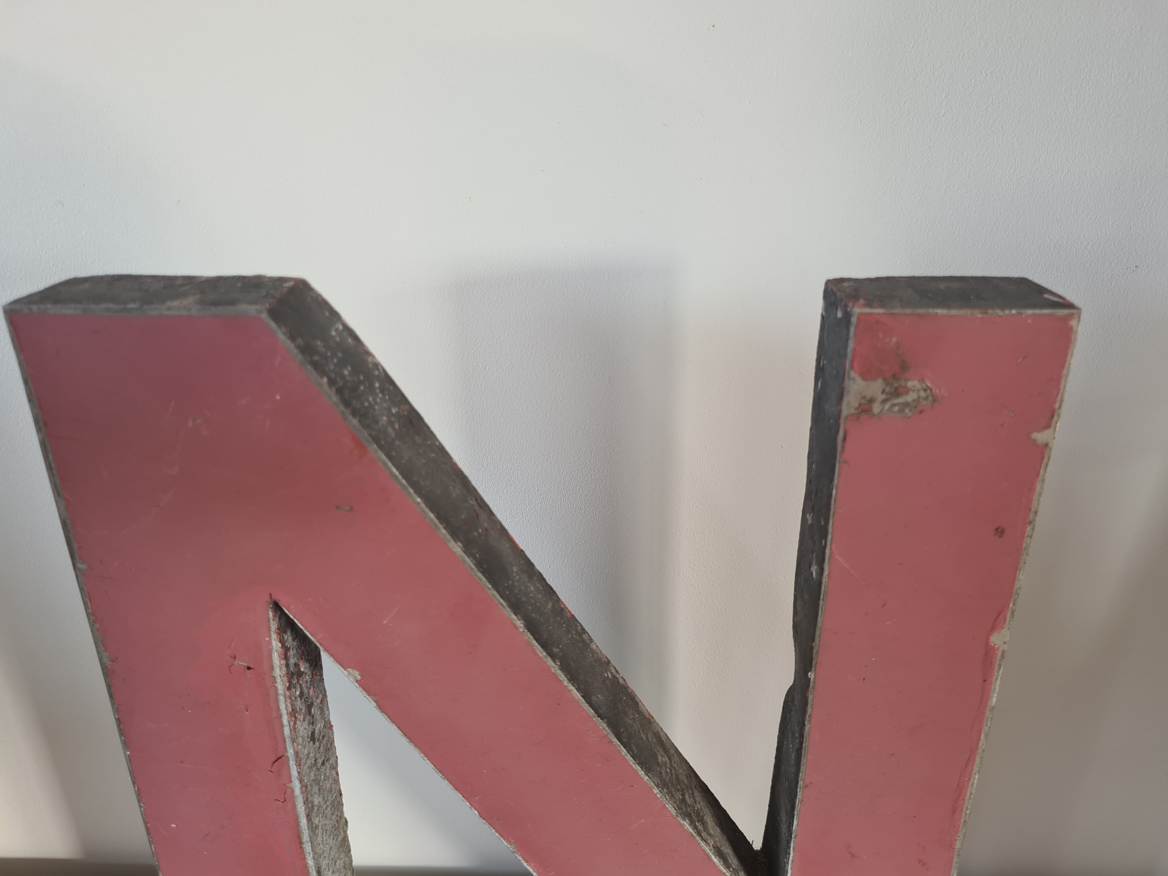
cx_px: 584
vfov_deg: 53.1
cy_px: 438
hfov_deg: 67.3
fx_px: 877
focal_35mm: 26
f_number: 1.8
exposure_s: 1/50
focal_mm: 5.4
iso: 80
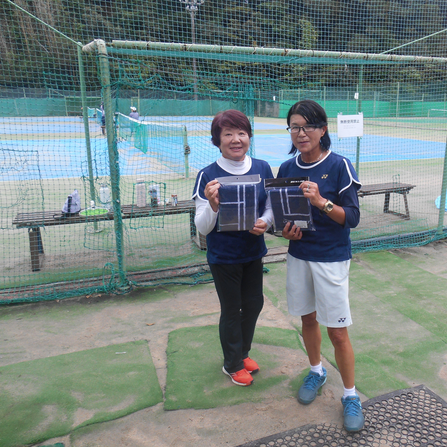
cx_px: 291
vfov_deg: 52.5
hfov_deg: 51.7
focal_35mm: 31
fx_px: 453
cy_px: 224
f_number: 3.4
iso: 80
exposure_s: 1/40
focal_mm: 4.7
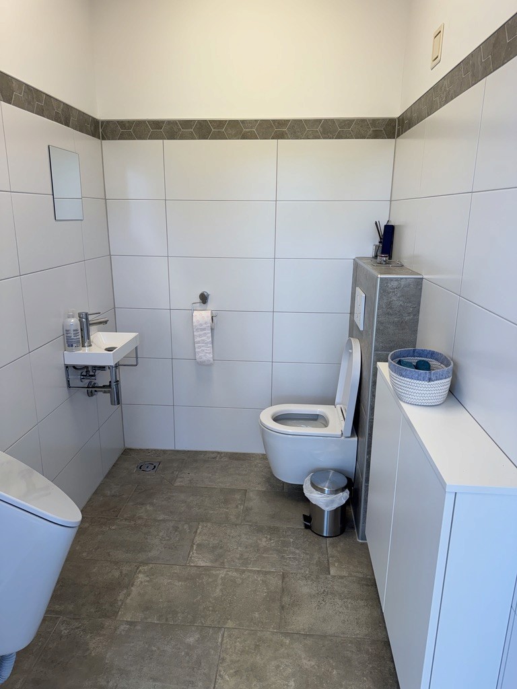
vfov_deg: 71.6
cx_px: 258
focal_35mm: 24
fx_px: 478
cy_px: 344
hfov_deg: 56.8
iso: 64
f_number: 1.78
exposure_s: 1/151
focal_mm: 6.76
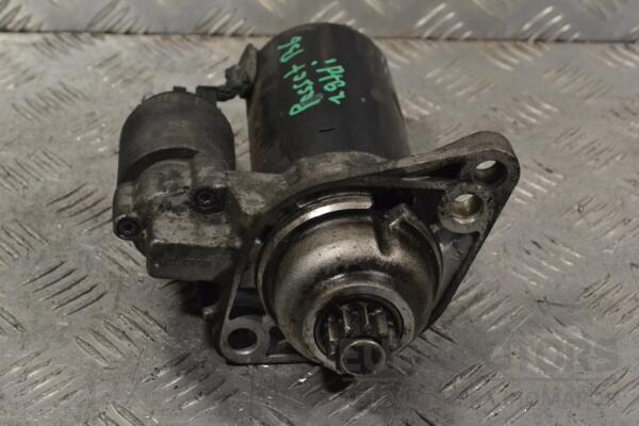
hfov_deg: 24.6
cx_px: 320
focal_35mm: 82
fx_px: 1464
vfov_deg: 16.6
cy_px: 213
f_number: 9
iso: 3200
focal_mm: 55
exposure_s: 1/320
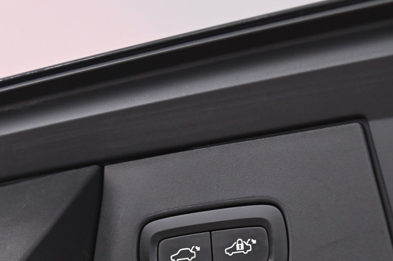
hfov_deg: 20.0
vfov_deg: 13.1
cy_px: 299
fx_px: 1112
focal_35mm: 102
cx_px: 178
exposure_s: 1/80
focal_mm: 44
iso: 2000
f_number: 4
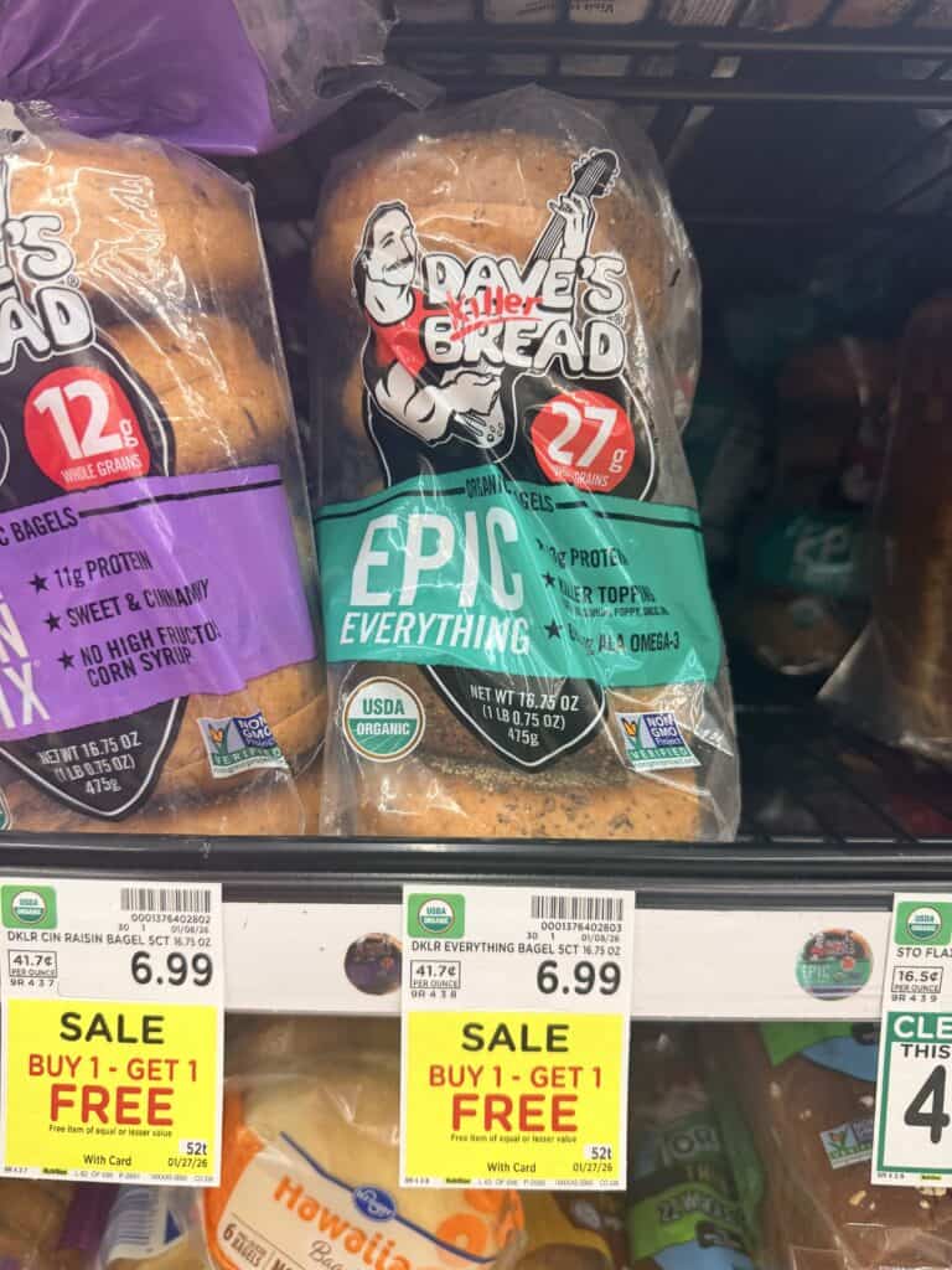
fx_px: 880
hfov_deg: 56.8
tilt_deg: -12.3
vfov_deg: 71.6
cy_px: 635
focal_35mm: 24
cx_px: 476
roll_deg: -0.7
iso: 200
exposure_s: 1/63
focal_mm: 6.76
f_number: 1.78
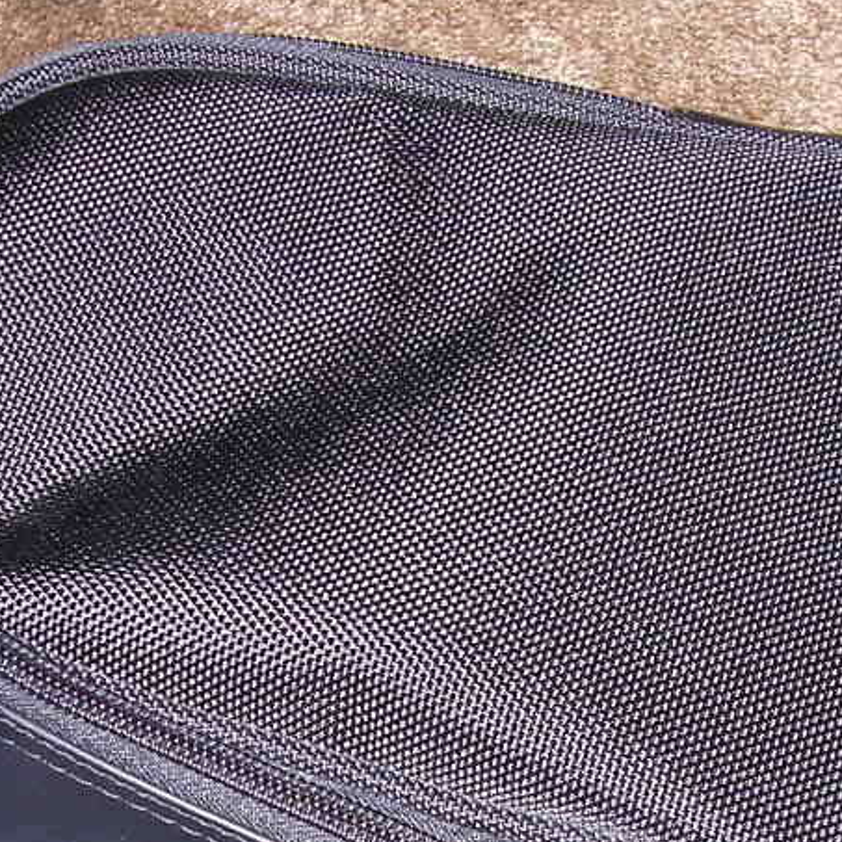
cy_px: 587
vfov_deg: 22.6
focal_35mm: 76
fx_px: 2091
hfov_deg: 22.8
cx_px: 463
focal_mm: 5.8
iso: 100
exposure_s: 1/60.1
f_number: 2.8
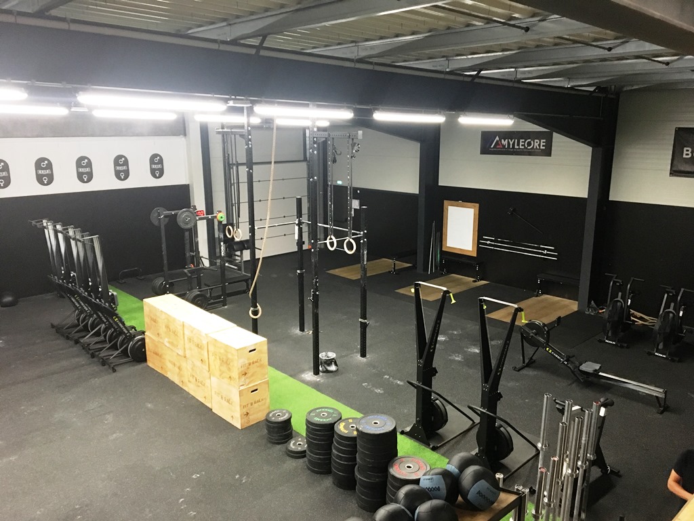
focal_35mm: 29
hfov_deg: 61.7
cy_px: 260
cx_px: 347
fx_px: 581
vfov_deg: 48.2
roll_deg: -0.8
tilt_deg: -14.4
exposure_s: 1/25
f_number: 2.2
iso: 200
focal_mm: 4.15
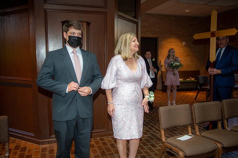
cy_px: 79
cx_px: 119
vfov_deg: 42.3
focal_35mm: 31
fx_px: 205
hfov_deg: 60.3
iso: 800
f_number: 2.8
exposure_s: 1/125
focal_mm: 31
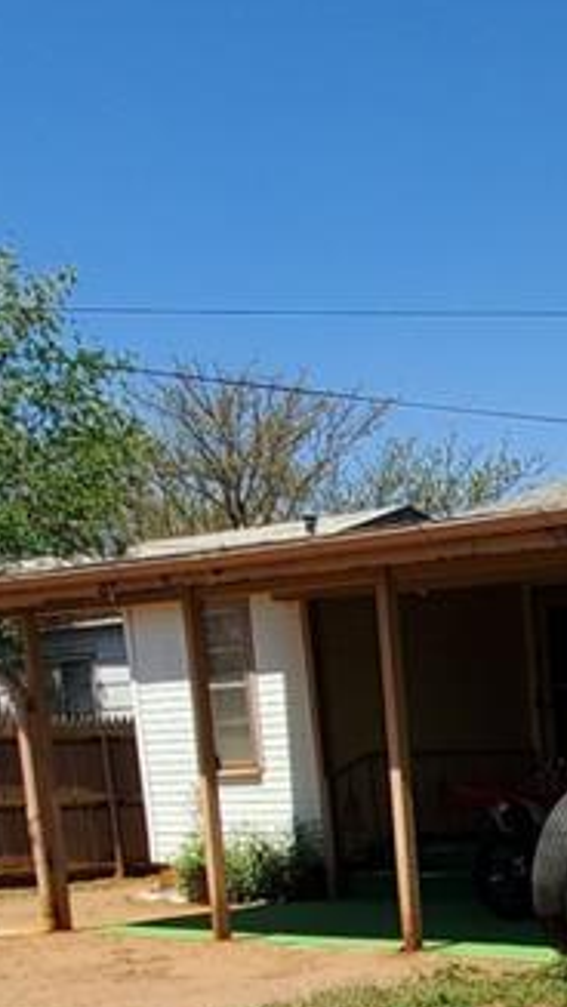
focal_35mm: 65
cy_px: 1146
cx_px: 923
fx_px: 1737
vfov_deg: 28.9
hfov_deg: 16.4
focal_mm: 1.8
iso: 50
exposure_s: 1/1238
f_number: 2.2
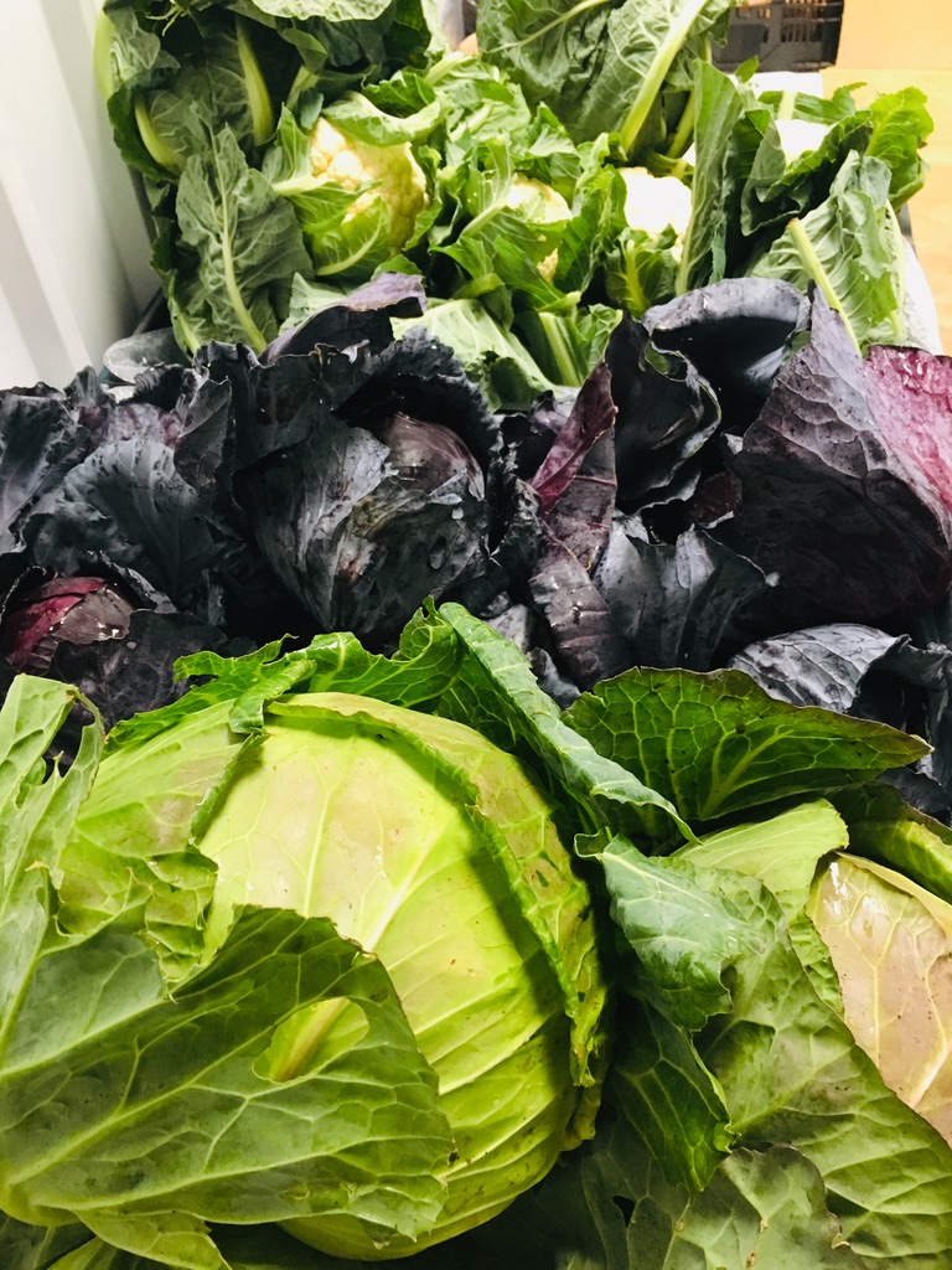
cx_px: 476
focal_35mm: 29
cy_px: 635
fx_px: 1063
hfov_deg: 48.2
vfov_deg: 61.7
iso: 200
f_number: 2.2
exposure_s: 1/20
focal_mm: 4.15
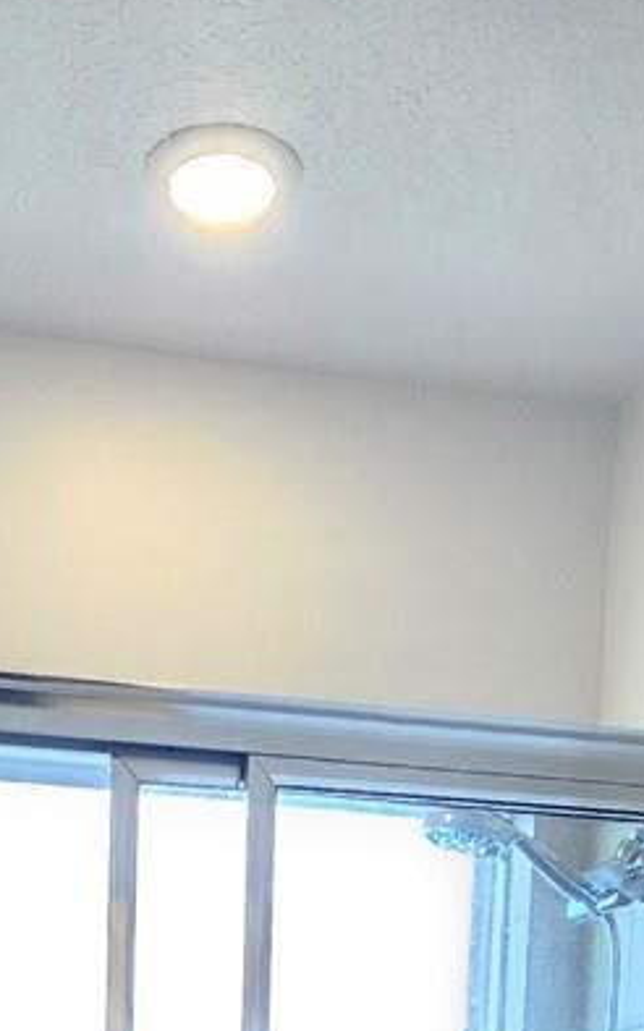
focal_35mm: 56
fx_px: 1574
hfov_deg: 23.0
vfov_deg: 26.9
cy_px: 1510
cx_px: 199
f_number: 2.2
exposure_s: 1/60
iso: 125
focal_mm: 2.2
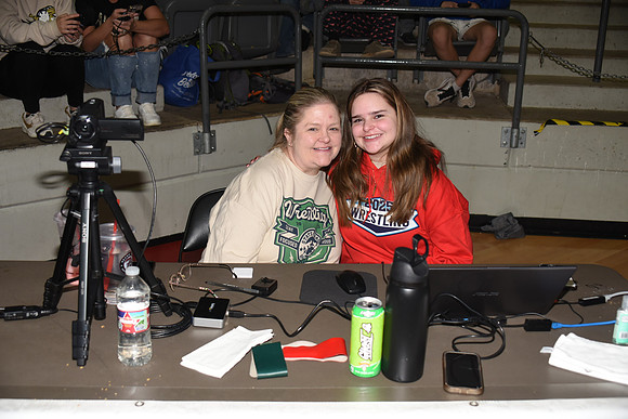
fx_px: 785
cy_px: 210
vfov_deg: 29.9
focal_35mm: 45
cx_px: 314
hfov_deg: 43.6
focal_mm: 45
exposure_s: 1/400
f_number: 5.6
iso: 800
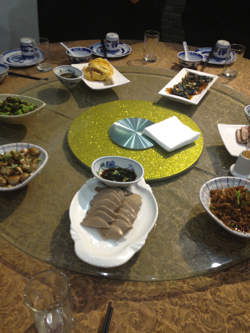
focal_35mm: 35
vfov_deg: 52.6
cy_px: 166
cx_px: 125
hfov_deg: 40.7
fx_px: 337
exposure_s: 1/20
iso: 160
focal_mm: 4.28
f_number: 2.4
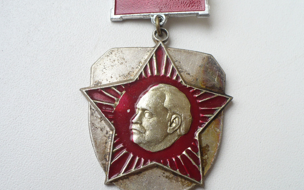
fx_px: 381
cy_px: 97
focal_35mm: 46
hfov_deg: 43.5
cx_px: 152
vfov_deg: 28.0
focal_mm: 6.1
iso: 100
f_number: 2.8
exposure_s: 1/100
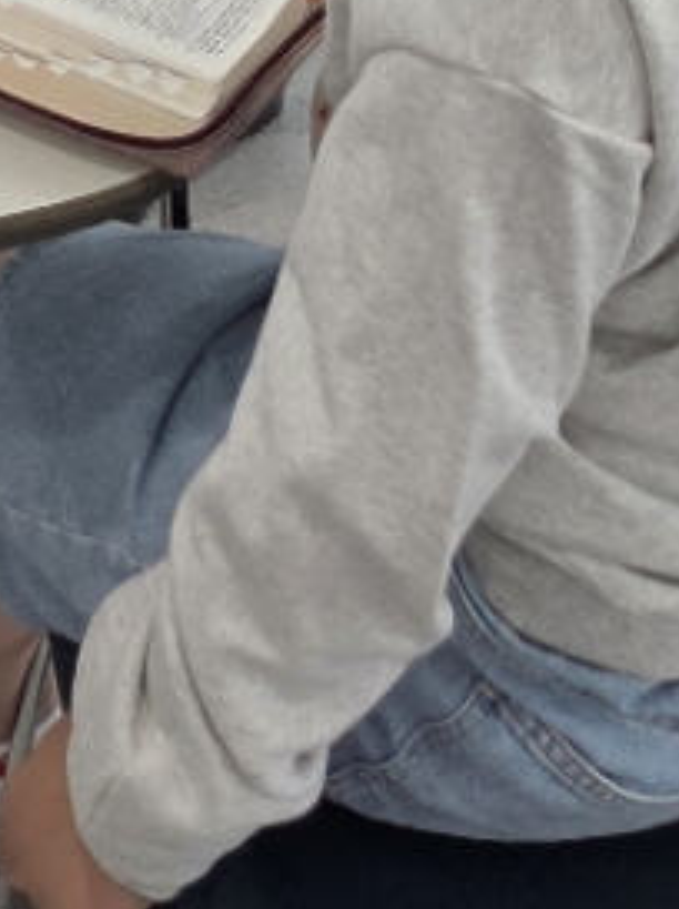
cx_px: 386
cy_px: -1115
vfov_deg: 14.1
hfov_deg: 13.7
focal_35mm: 108
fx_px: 2831
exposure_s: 1/120
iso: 64
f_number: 1.8
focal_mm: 5.4
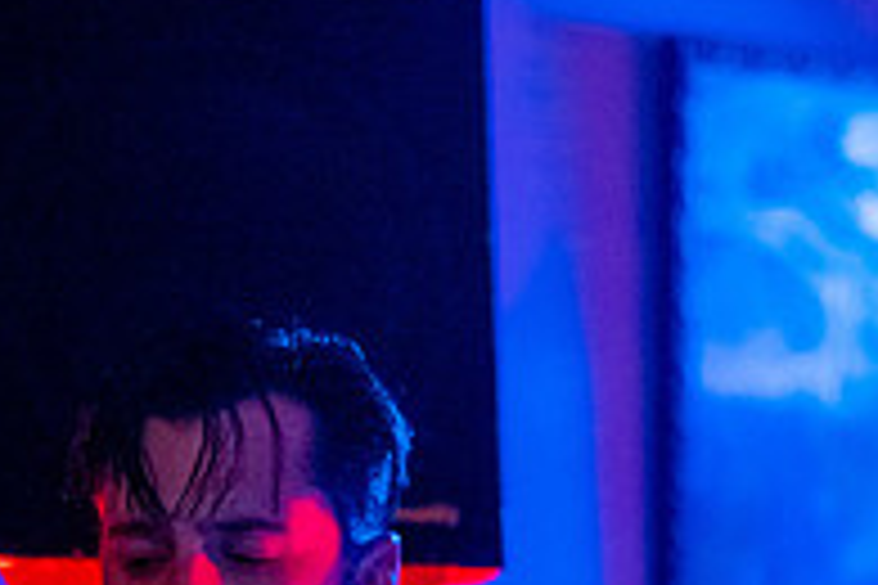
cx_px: 324
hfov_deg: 13.8
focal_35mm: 149
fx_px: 3634
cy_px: 839
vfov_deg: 9.0
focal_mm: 50
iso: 3200
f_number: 2
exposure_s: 1/160
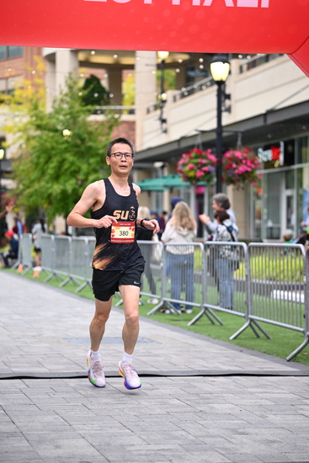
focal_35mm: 98
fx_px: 1261
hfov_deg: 14.0
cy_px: 232
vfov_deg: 20.8
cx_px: 154
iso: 1250
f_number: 2.8
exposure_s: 1/1600
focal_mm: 98
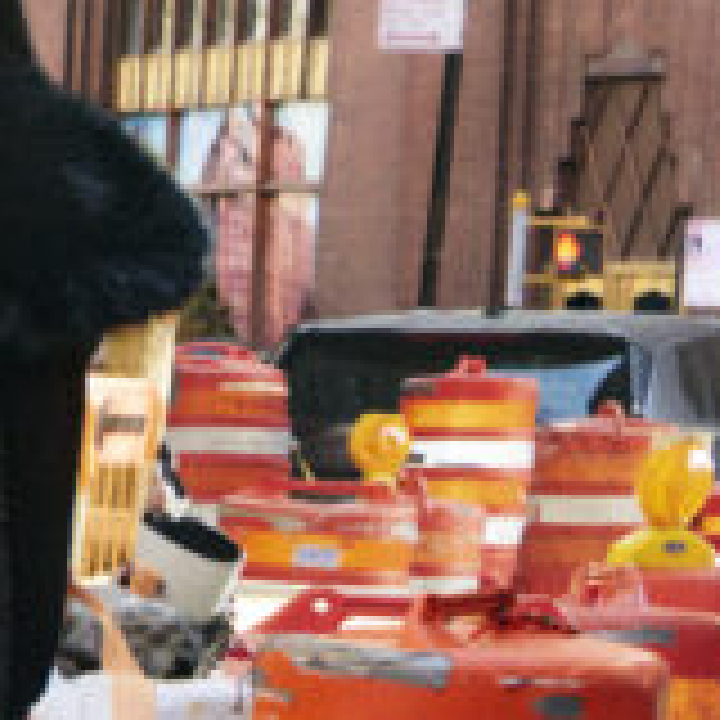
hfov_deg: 7.6
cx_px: -976
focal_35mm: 217
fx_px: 5106
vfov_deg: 8.0
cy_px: 799
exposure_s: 1/500
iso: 1000
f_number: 8
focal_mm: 40
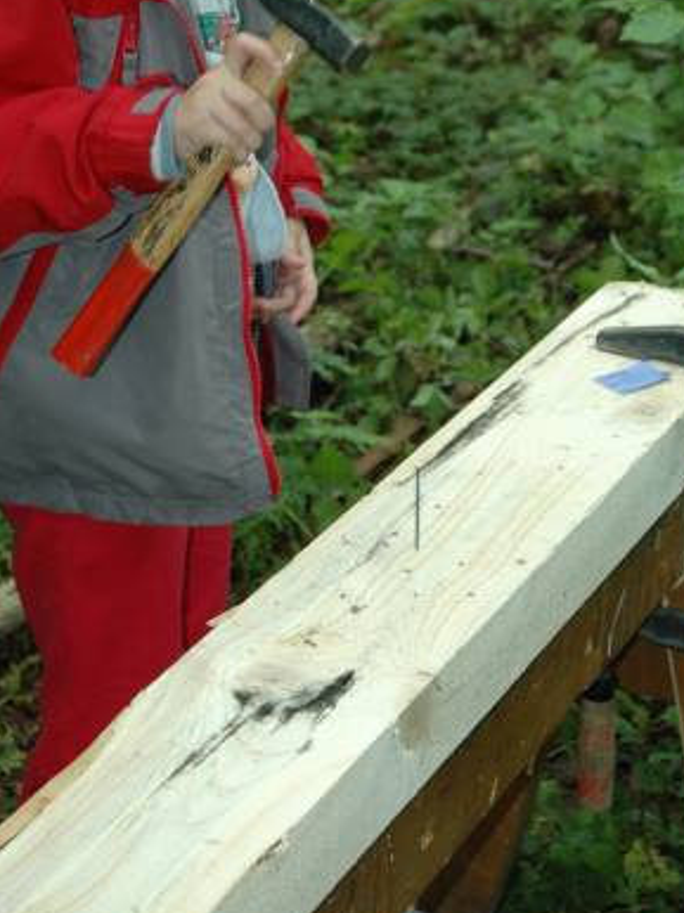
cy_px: 229
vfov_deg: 17.8
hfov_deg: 13.4
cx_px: 311
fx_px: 2901
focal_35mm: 110
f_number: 4.5
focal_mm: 46
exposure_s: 1/125
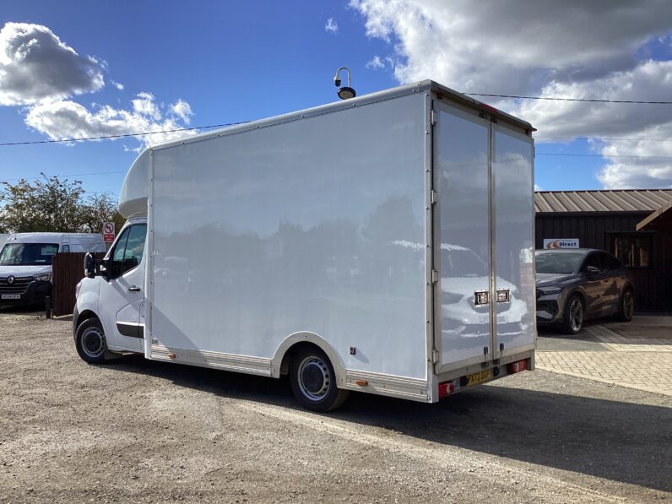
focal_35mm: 31
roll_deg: +0.0
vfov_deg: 45.4
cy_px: 252
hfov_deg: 58.4
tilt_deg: +1.7
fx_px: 602
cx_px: 336
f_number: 2.4
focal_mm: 3.3
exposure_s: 1/1538
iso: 25
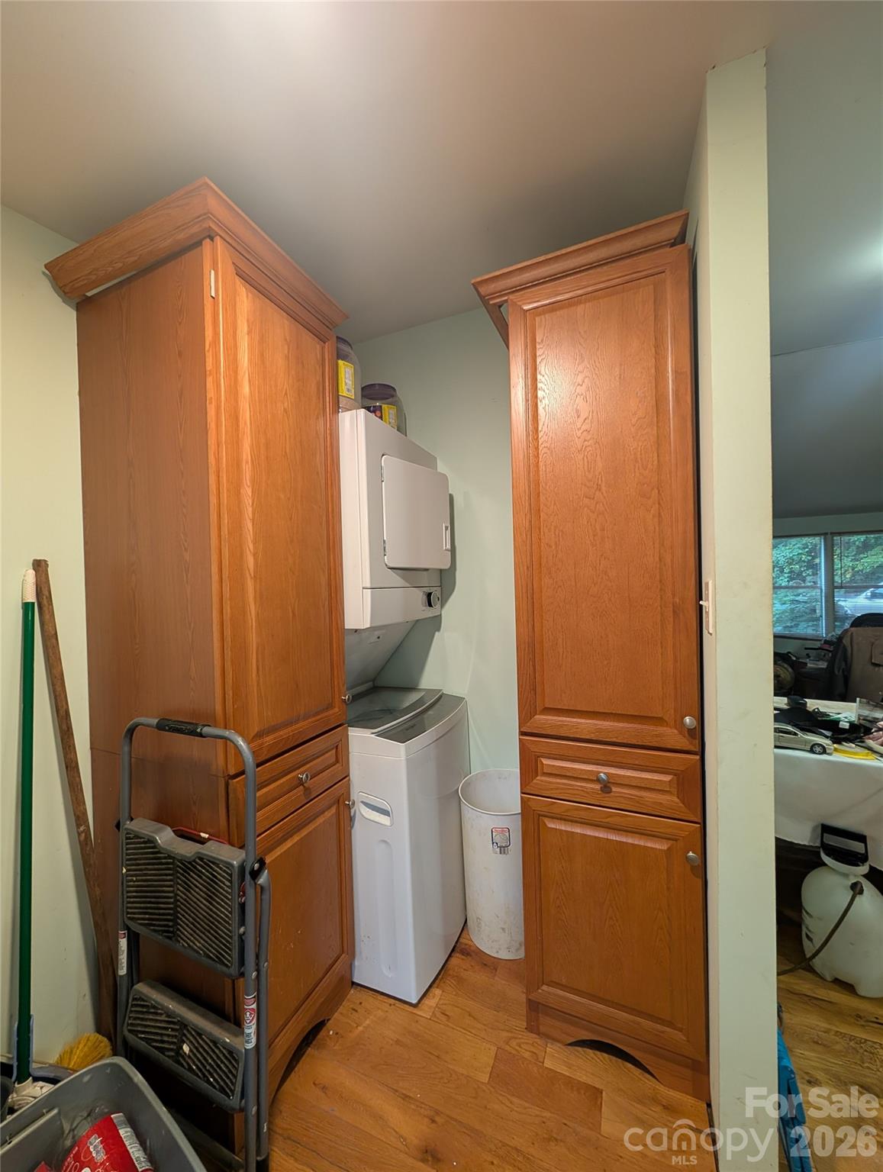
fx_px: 407
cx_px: 442
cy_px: 586
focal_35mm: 12
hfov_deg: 94.7
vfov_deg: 110.4
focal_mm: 2.02
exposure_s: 1/24
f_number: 1.7
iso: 106
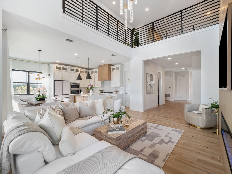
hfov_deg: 94.5
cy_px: 87
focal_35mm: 16
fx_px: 107
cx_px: 116
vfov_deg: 78.1
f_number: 5
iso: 400
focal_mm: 8
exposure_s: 1/50
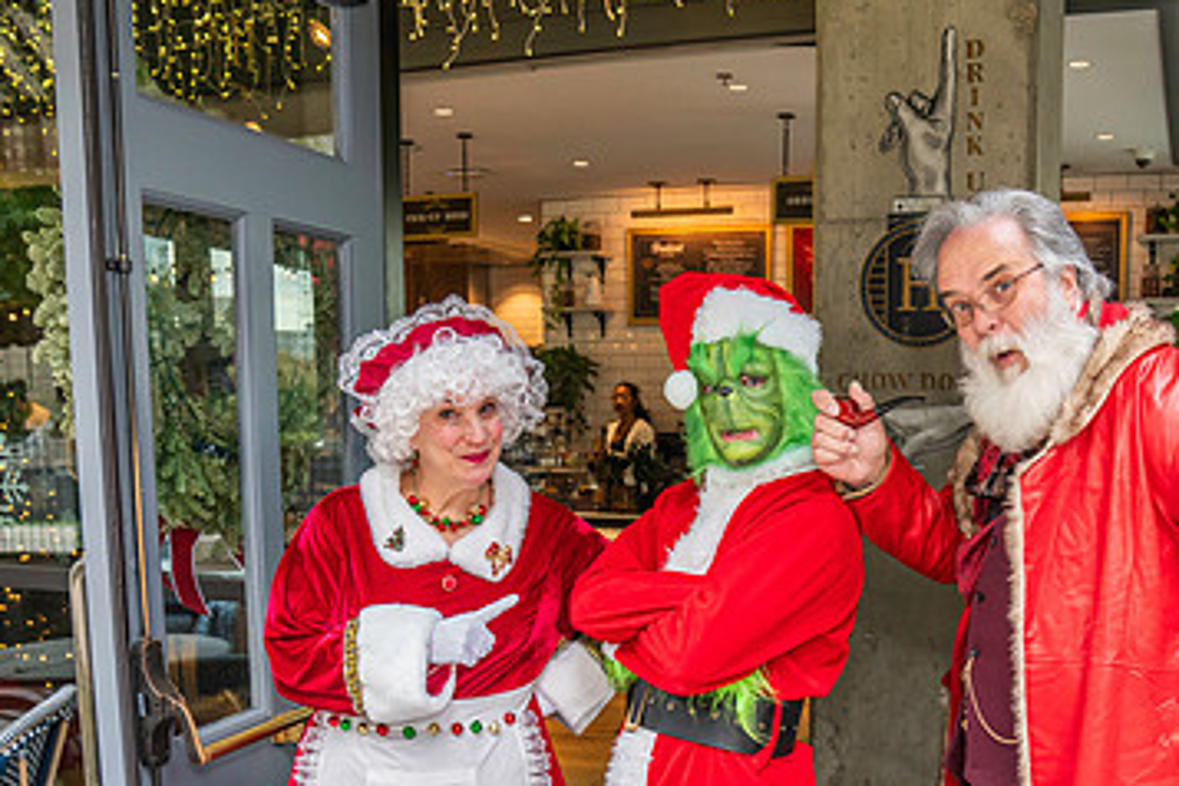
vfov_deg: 33.3
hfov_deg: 49.0
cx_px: 750
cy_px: 619
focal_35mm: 39
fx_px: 1277
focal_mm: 24
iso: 1250
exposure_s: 1/160
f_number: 4
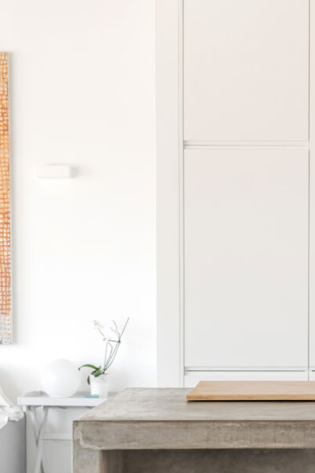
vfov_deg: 26.9
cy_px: 413
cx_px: 306
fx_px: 959
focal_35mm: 73
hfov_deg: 18.2
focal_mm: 37
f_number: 4.5
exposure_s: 1/200
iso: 800
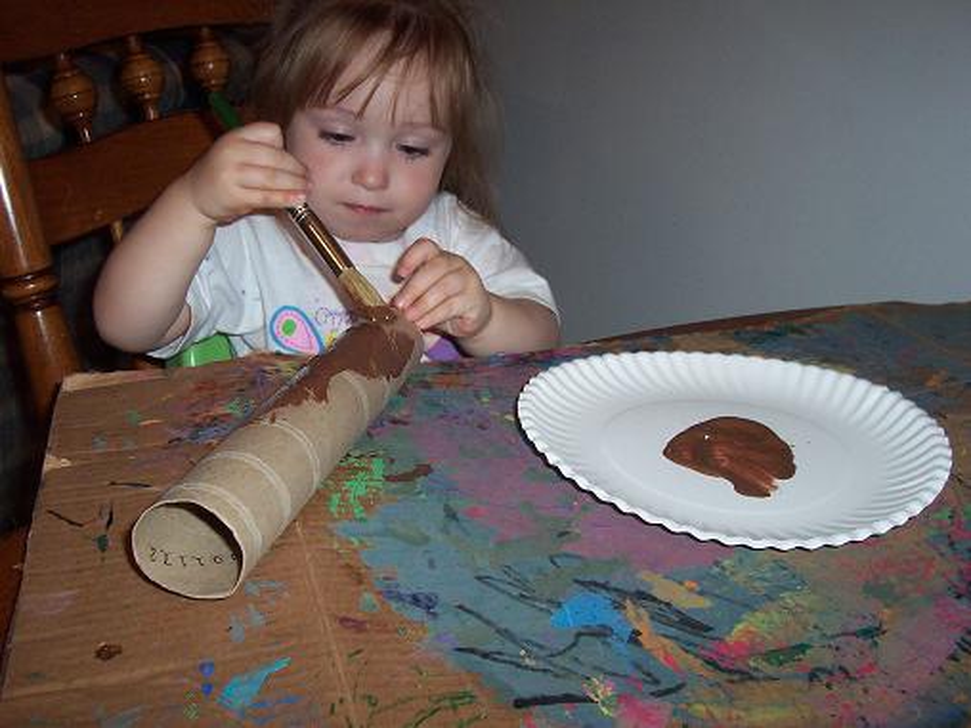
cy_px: 364
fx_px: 1038
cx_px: 486
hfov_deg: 50.1
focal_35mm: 37
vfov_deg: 38.7
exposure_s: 1/60
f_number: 2.8
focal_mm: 5.6
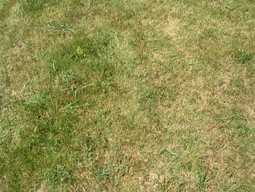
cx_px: 128
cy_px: 96
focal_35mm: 38
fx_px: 280
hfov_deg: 49.0
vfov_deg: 37.7
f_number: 5.6
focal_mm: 5.8
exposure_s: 1/194
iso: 50
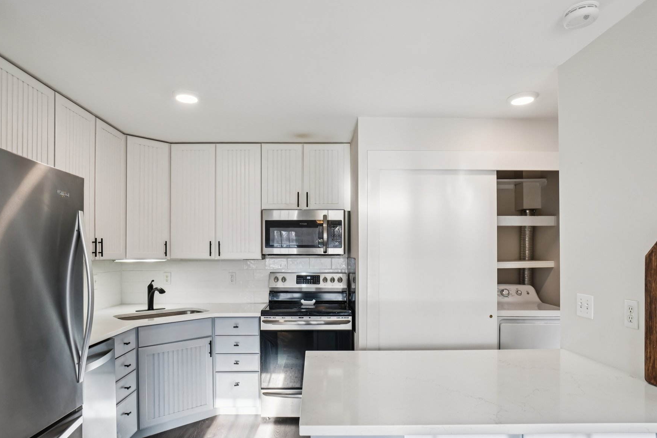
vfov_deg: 59.2
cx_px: 319
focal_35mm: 21
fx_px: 383
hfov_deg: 81.2
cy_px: 253
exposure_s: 1/30
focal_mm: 12
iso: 400
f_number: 8
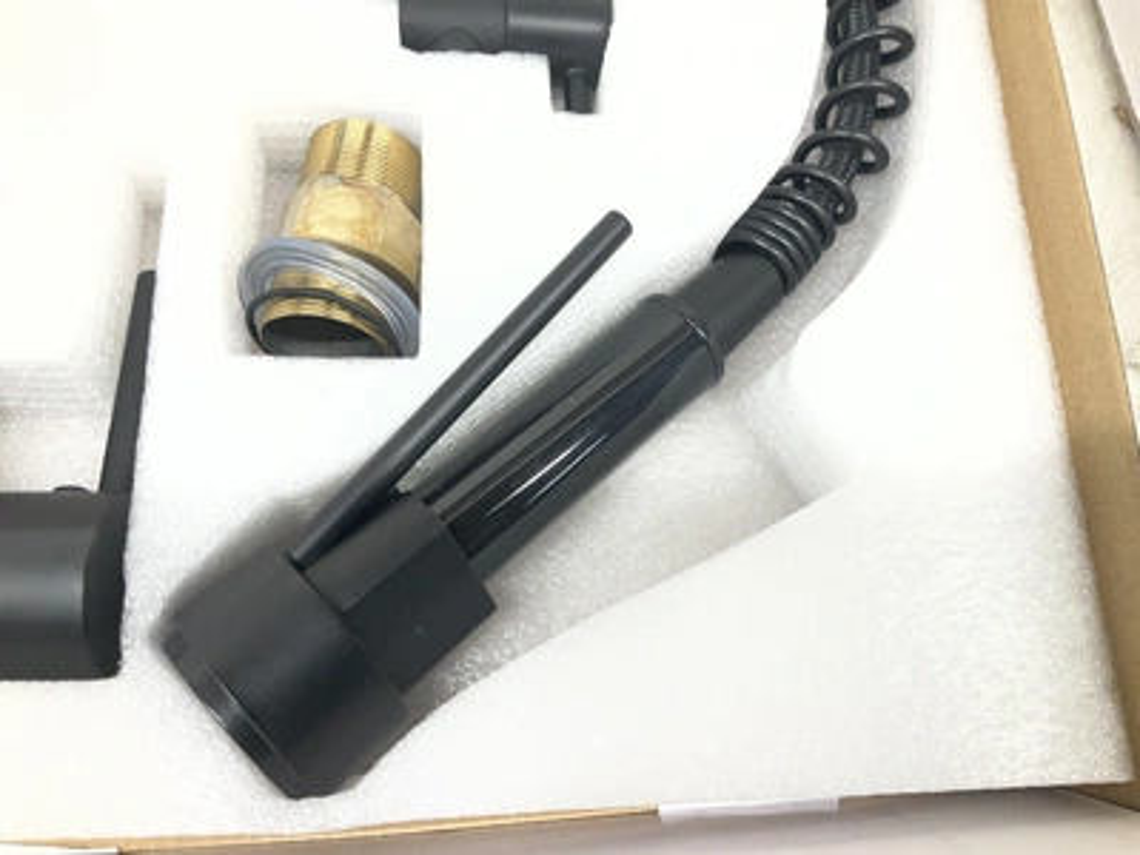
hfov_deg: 61.7
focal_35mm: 29
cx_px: 570
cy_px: 428
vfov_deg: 48.2
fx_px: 955
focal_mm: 3
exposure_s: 1/120
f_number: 1.8
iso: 32
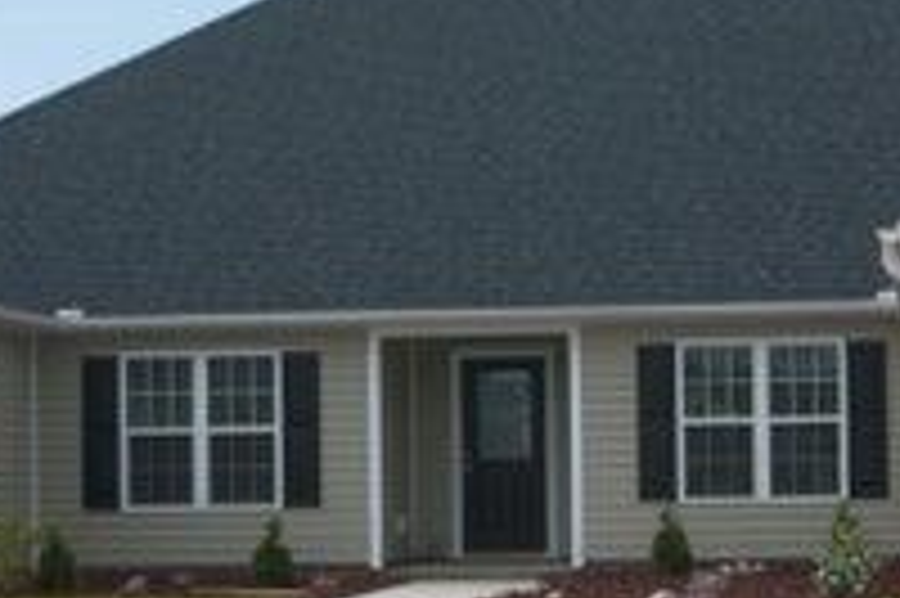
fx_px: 2972
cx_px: 511
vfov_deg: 11.5
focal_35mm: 119
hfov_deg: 17.2
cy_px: 328
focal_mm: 22
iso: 200
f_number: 8
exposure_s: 1/800
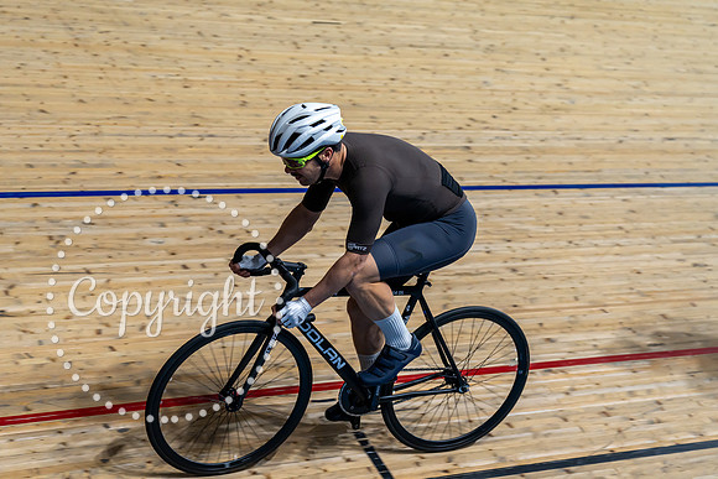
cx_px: 359
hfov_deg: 28.1
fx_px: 1436
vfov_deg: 18.9
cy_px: 240
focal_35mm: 72
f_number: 3.5
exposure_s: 1/800
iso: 2500
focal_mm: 72
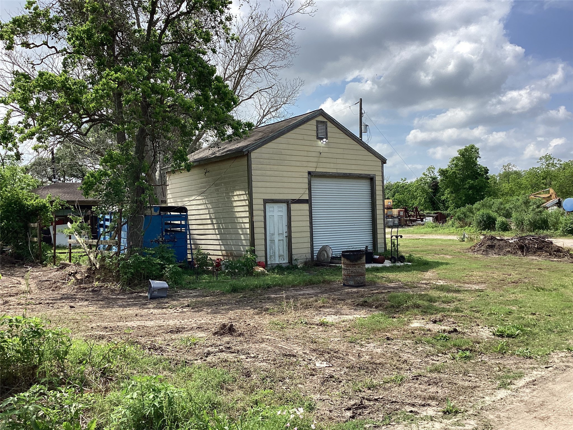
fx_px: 513
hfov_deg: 58.4
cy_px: 215
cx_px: 286
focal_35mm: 31
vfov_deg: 45.4
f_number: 2.4
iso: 25
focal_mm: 3.3
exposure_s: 1/1335
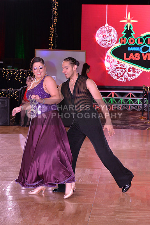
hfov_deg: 13.4
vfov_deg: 20.0
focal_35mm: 102
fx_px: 639
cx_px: 75
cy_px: 112
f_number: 6.3
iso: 2000
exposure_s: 1/250
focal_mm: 102
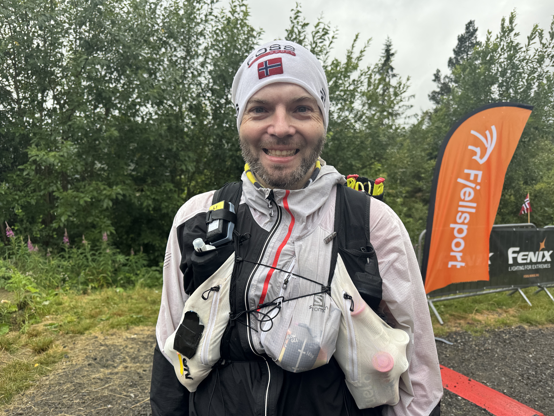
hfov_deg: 69.4
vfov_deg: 54.9
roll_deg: -1.1
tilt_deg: -6.2
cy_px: 211
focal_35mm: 25
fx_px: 400
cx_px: 270
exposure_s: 1/442
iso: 80
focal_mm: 6.76
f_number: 1.78
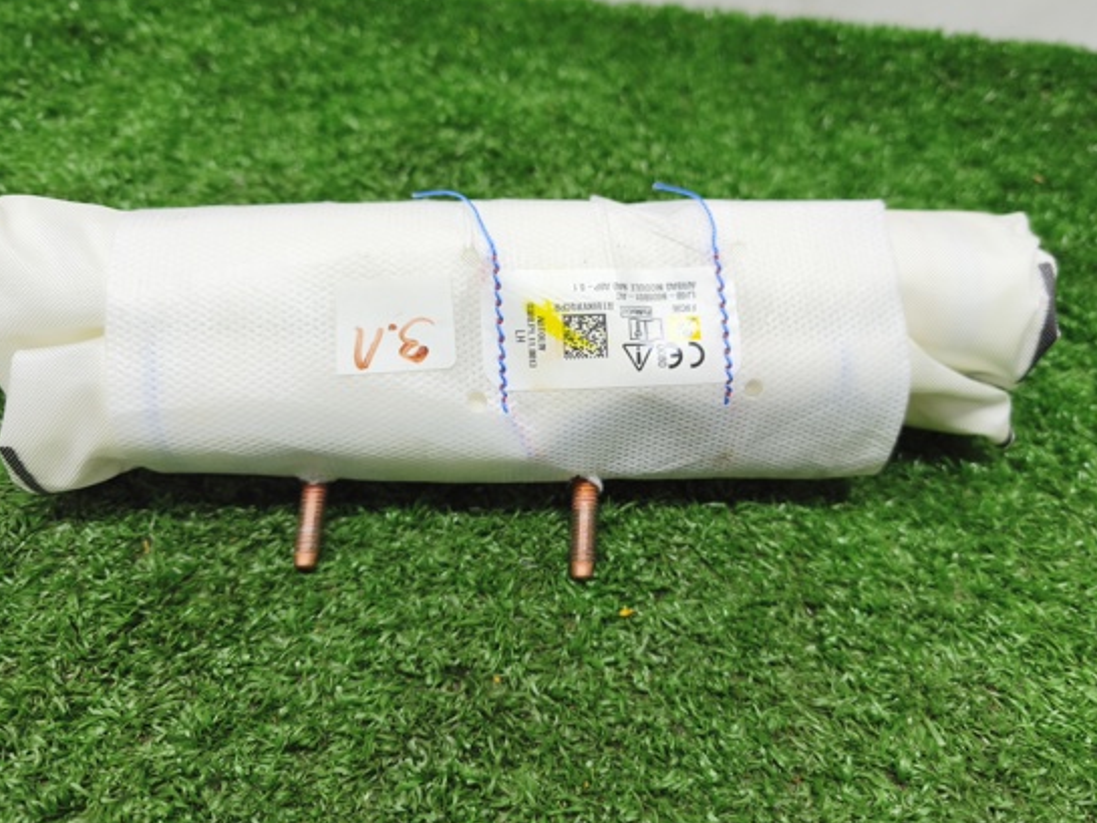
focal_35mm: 27
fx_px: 856
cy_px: 360
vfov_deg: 51.2
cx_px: 552
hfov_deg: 65.3
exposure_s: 1/100
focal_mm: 5.35
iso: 125
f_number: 1.7
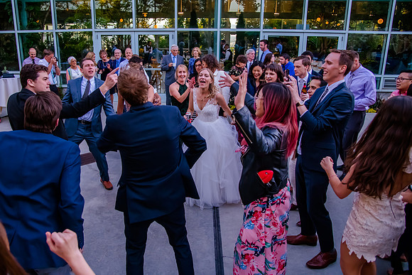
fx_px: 304
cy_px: 123
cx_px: 184
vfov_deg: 48.6
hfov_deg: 68.1
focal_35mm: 27
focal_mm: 24
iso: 3200
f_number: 4
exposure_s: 1/640
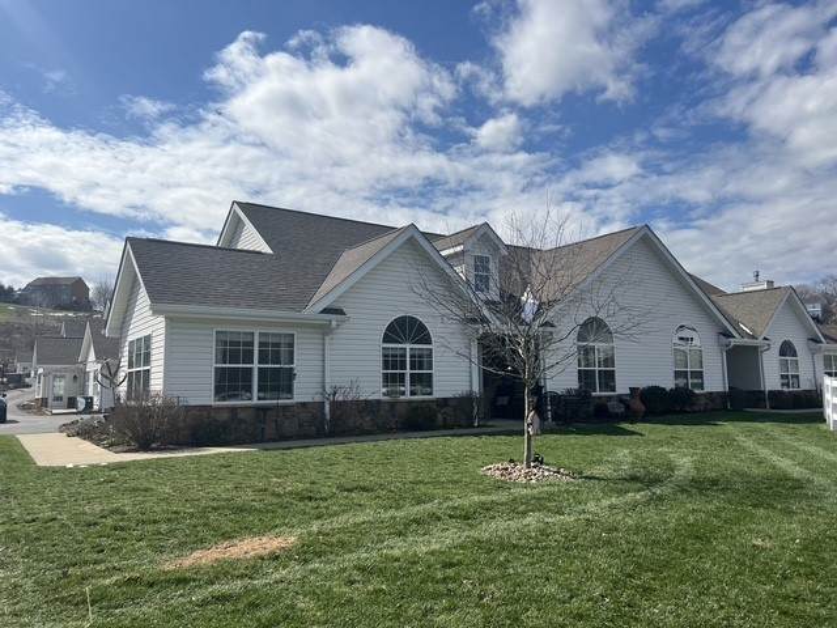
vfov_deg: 53.1
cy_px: 314
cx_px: 418
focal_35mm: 26
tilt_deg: +6.8
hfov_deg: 67.3
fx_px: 629
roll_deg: +2.0
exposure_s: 1/6993
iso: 50
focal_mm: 5.7
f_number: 1.5
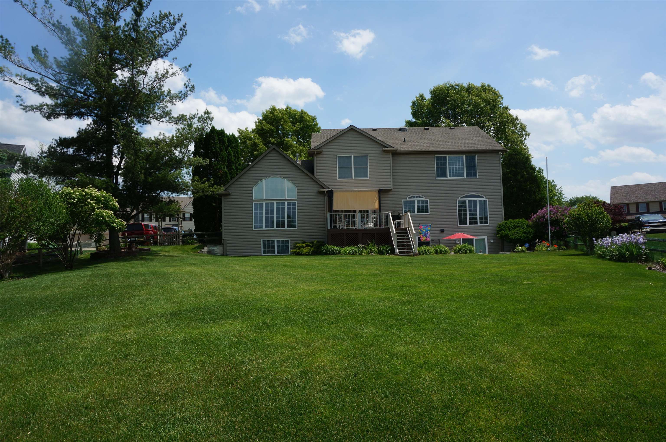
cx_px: 333
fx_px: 443
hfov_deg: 73.8
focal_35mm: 24
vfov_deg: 53.0
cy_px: 221
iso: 100
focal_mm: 16
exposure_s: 1/125
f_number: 13
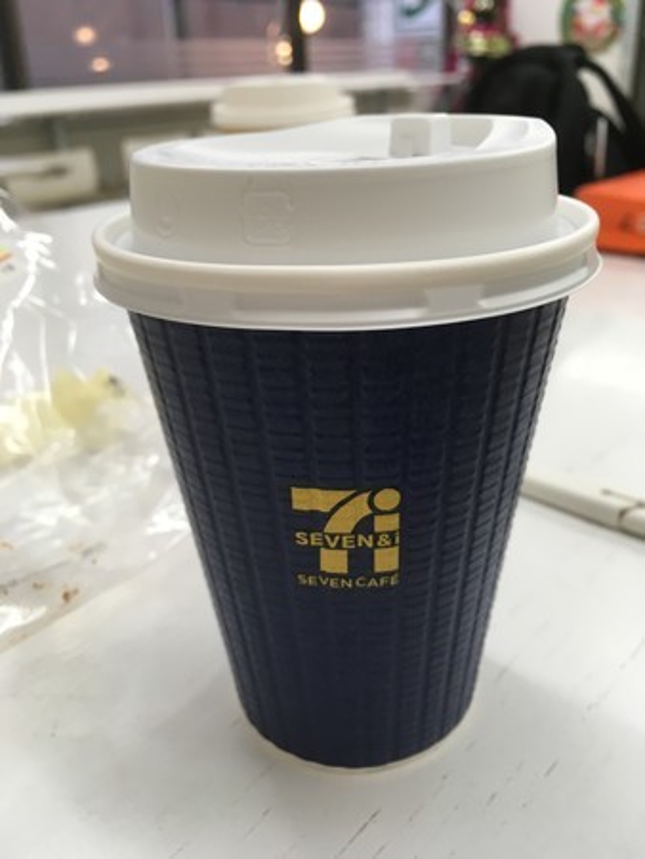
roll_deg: +3.1
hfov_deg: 48.3
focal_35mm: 29
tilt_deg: -25.0
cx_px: 322
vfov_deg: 61.6
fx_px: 720
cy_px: 430
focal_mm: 4.15
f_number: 2.2
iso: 25
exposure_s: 1/30
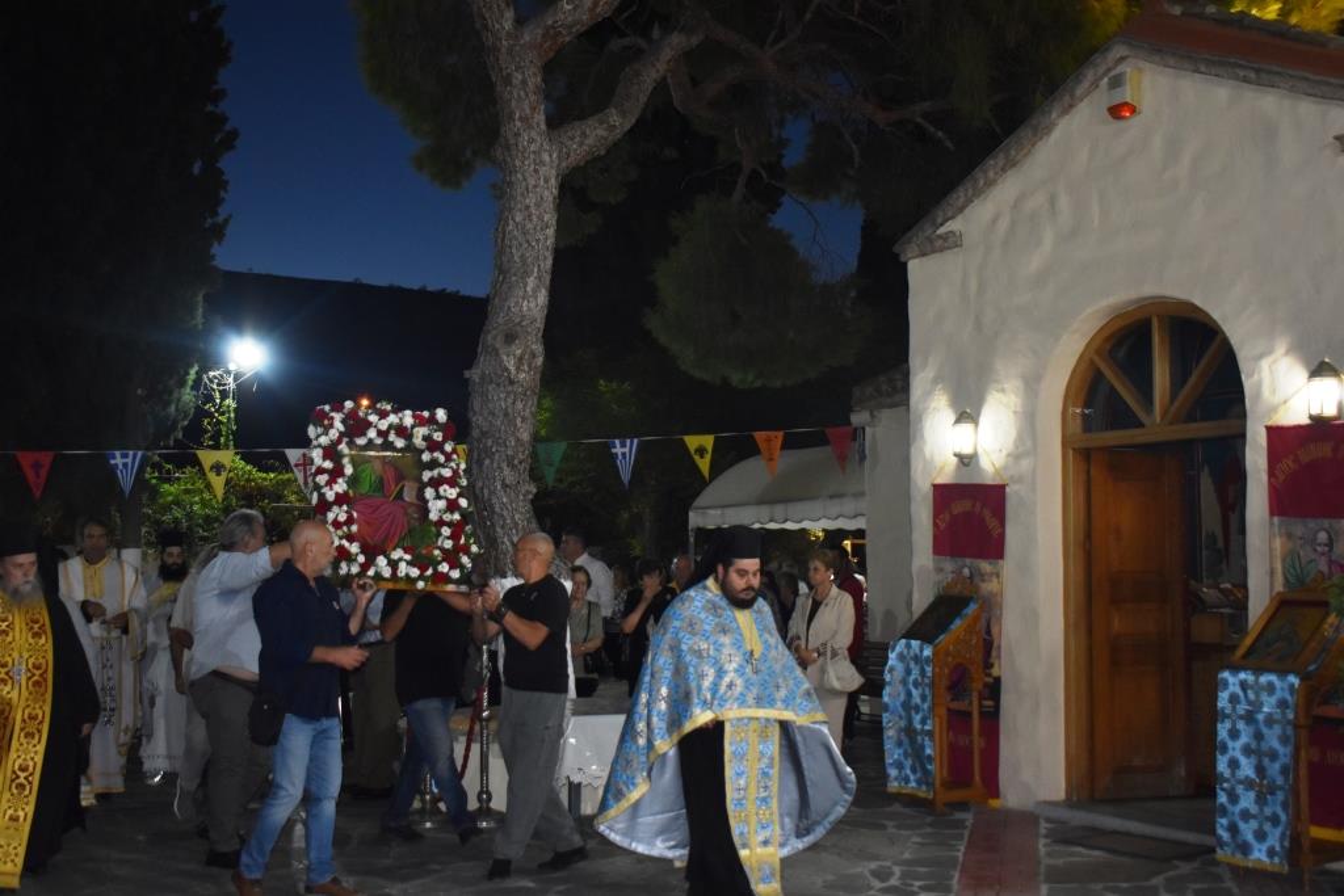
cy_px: 448
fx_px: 1512
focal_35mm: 40
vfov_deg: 33.0
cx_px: 672
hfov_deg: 47.9
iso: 1600
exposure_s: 1/80
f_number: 4
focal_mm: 27
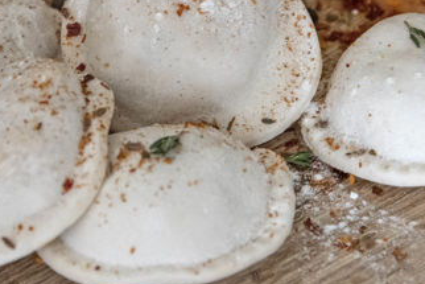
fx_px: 3283
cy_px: -44
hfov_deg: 7.4
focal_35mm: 278
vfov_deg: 4.9
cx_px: 140
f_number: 7.1
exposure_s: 1/200
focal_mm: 112
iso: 2500
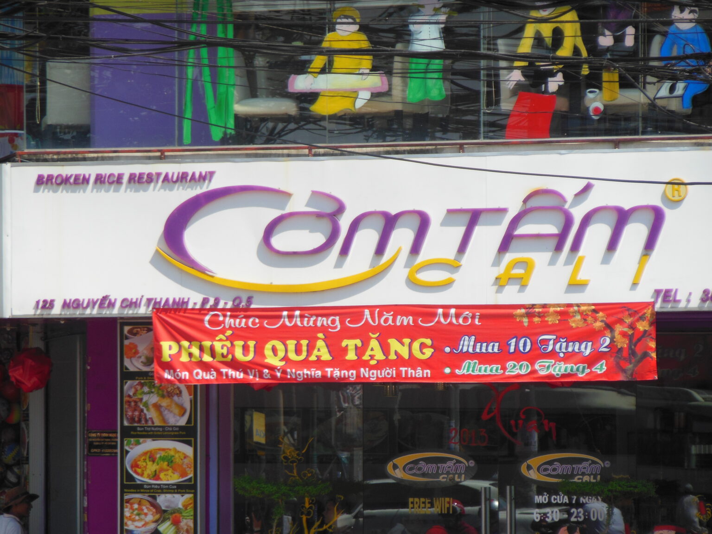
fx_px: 5142
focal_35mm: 250
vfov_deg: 5.9
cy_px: 267
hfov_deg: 7.9
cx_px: 356
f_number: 5.8
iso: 125
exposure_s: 1/320
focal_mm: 45
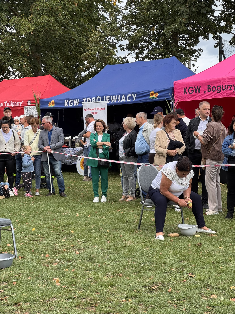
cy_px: 157
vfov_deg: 25.3
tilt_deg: -0.1
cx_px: 118
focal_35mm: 77
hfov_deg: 19.1
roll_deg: +0.5
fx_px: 697
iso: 25
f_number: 2.8
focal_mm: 9
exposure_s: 1/198
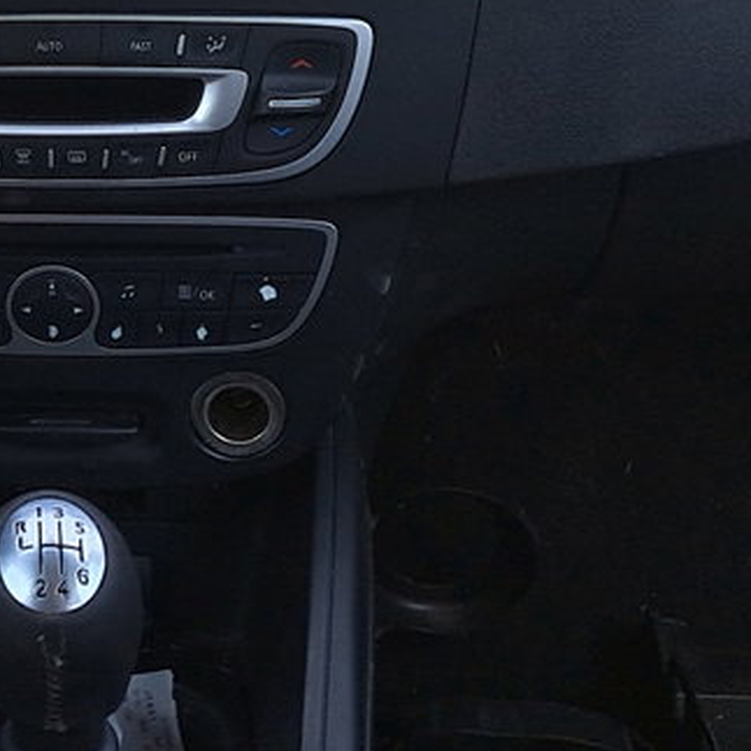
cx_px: -402
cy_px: -156
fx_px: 2577
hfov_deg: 15.2
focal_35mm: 105
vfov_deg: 15.9
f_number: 1.8
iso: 50
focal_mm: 5.23
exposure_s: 1/141
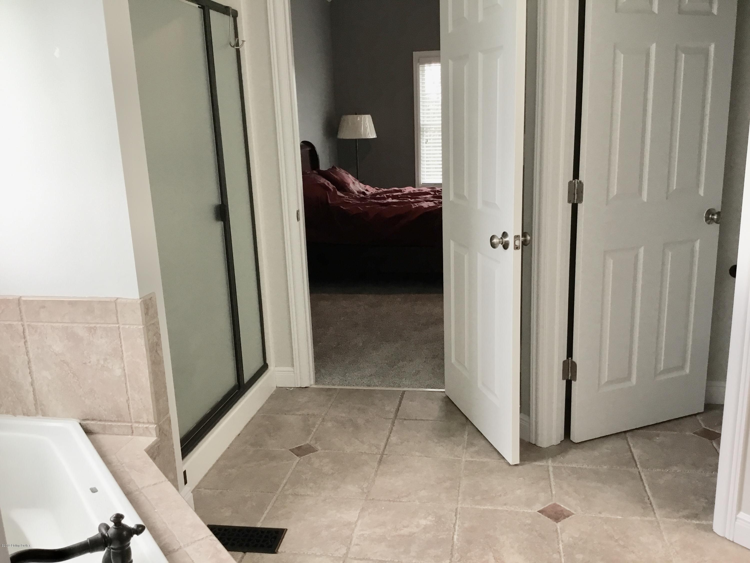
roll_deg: +1.9
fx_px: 672
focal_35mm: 31
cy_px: 282
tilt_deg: -14.5
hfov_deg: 58.4
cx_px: 375
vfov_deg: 45.4
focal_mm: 3.3
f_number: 2.4
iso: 50
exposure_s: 1/30
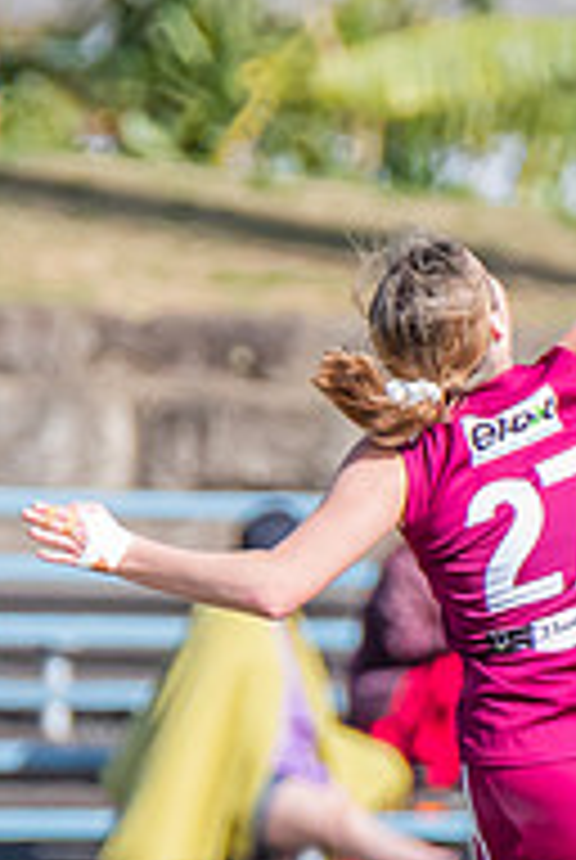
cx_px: 402
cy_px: 863
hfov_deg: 0.5
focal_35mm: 2698
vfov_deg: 0.8
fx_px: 64514
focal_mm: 550
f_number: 9
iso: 800
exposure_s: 1/1600
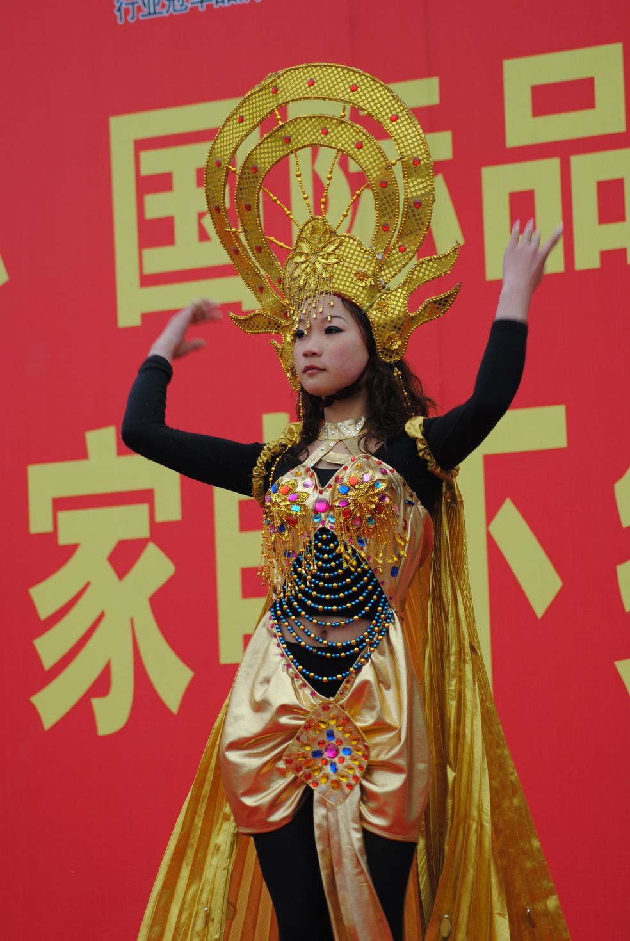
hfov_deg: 9.2
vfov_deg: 13.7
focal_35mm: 150
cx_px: 315
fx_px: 3926
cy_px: 470
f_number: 4.5
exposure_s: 1/80
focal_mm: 100
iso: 100
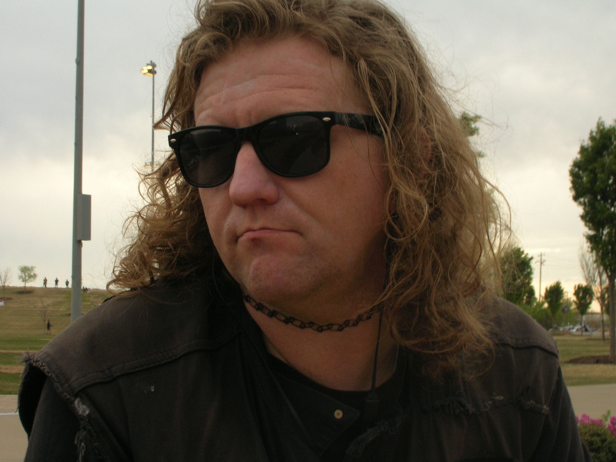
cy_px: 231
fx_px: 1246
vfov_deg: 21.0
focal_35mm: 70
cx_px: 308
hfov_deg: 27.8
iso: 50
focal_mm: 11.7
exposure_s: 1/21.3
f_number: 6.6
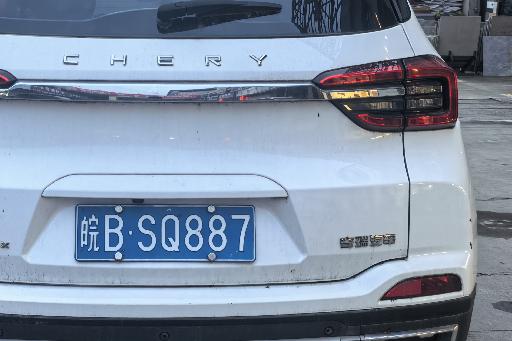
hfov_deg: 27.5
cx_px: 161
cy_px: 163
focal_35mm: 73
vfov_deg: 18.7
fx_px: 1038
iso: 320
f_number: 1.4
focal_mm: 5.75
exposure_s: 1/50
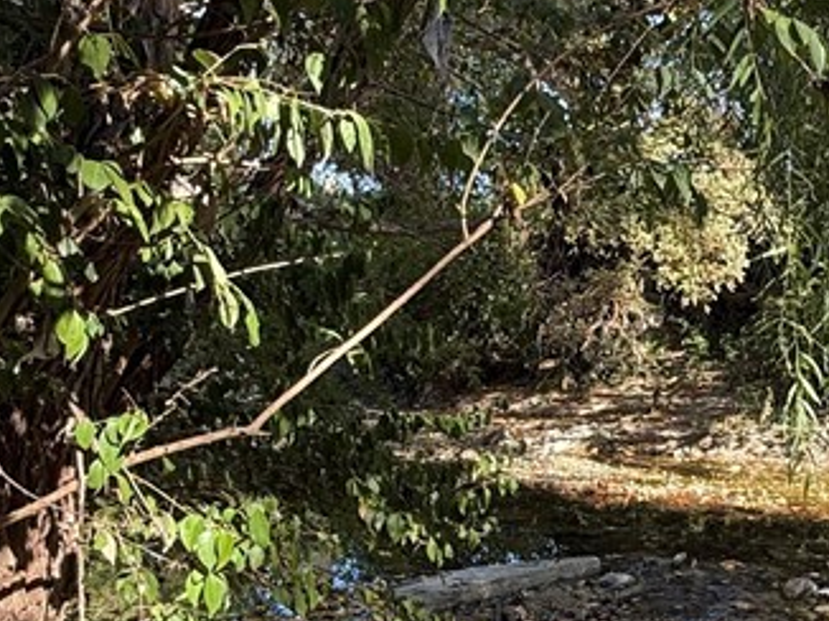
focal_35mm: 44
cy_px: 489
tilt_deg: -10.0
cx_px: 725
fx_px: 1053
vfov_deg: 32.0
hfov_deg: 40.2
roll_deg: +0.7
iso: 50
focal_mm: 2.22
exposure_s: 1/139
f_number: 2.2
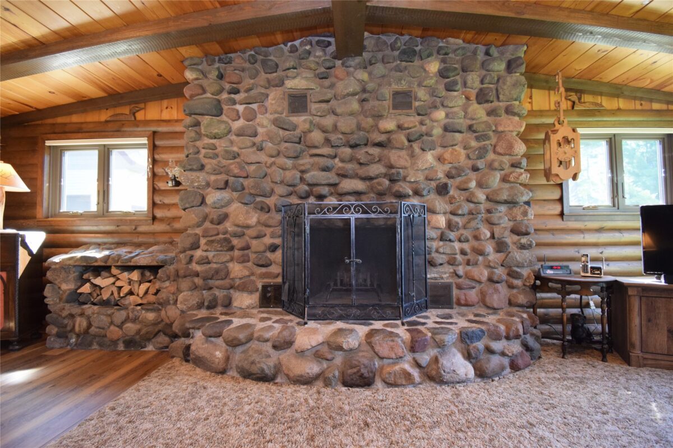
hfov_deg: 100.4
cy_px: 224
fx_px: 280
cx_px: 336
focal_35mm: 15
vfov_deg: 77.3
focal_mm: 10
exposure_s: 1/60
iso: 1400
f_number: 4.5
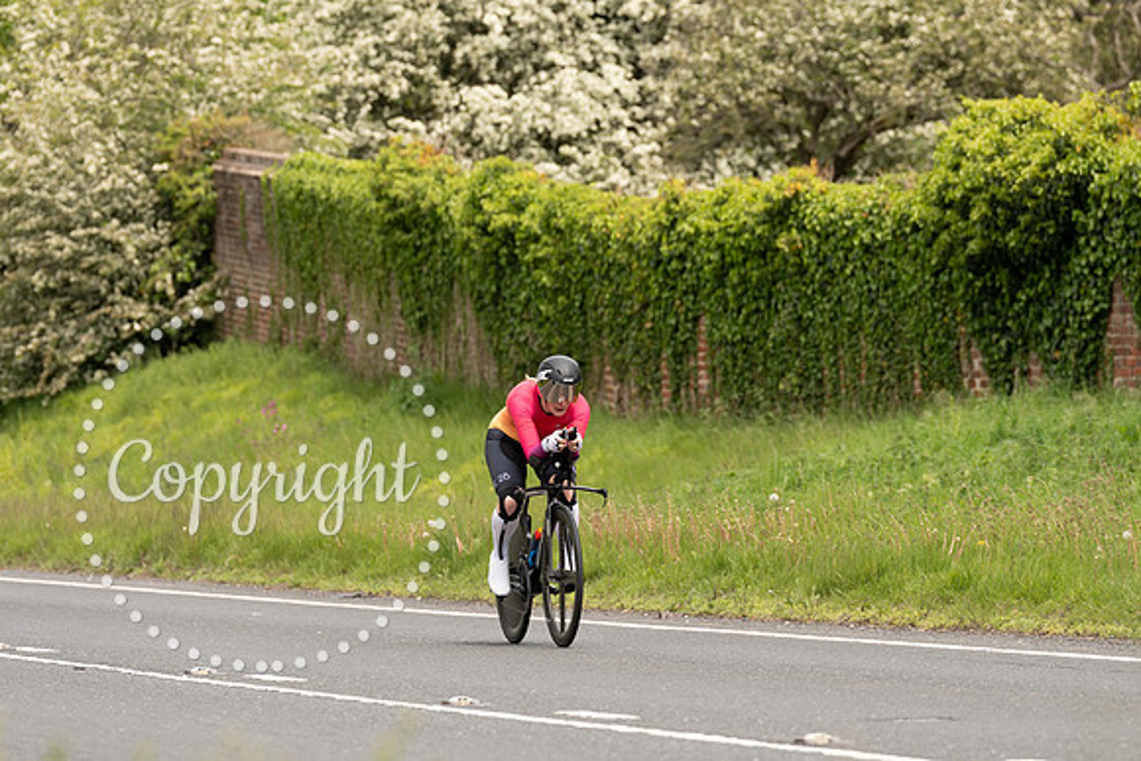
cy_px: 401
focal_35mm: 272
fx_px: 8630
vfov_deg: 5.1
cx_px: 520
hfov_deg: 7.6
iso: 320
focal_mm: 200
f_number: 4.5
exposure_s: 1/1000
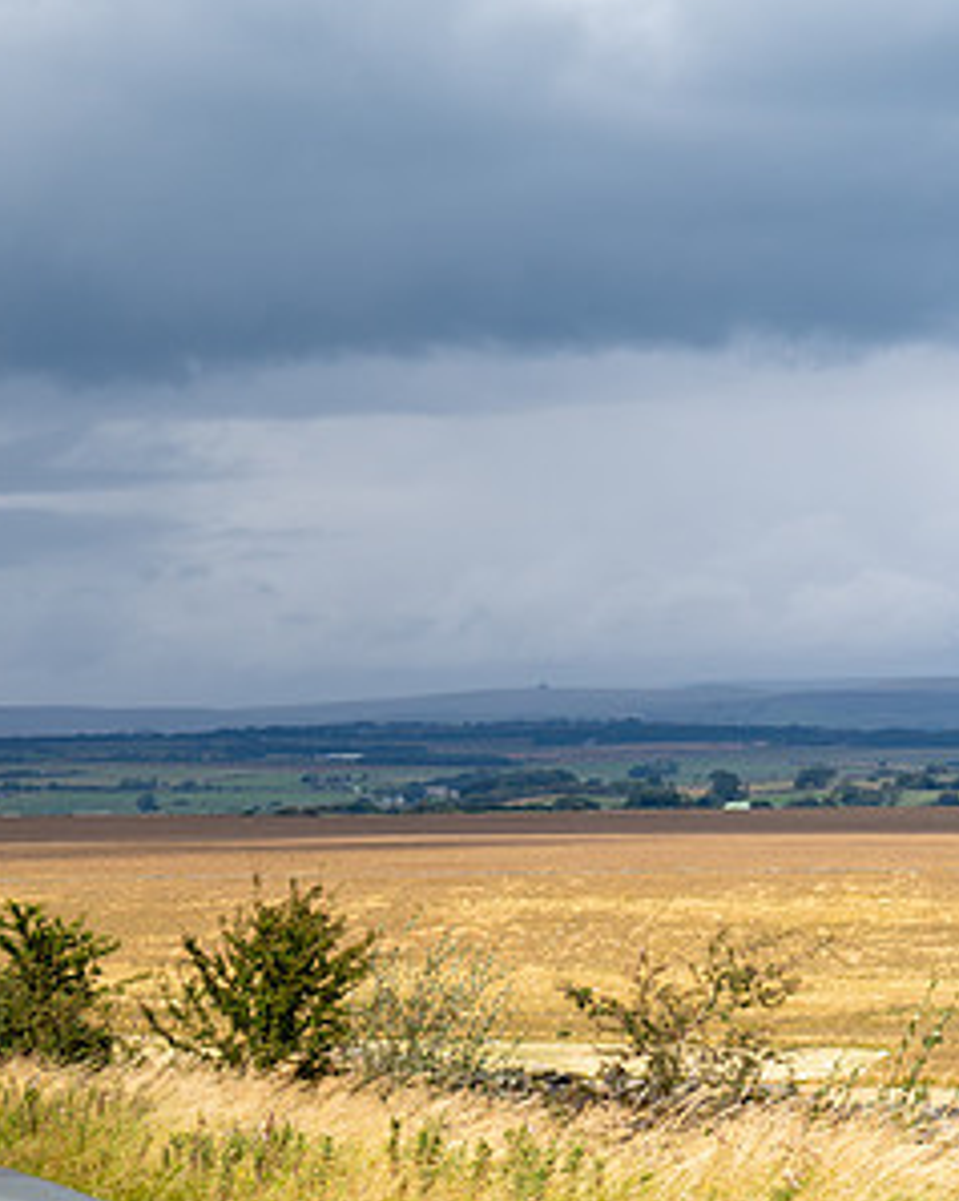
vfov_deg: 14.1
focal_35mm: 137
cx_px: -48
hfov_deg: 11.1
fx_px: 4866
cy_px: 695
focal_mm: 75
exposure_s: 1/800
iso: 100
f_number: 4
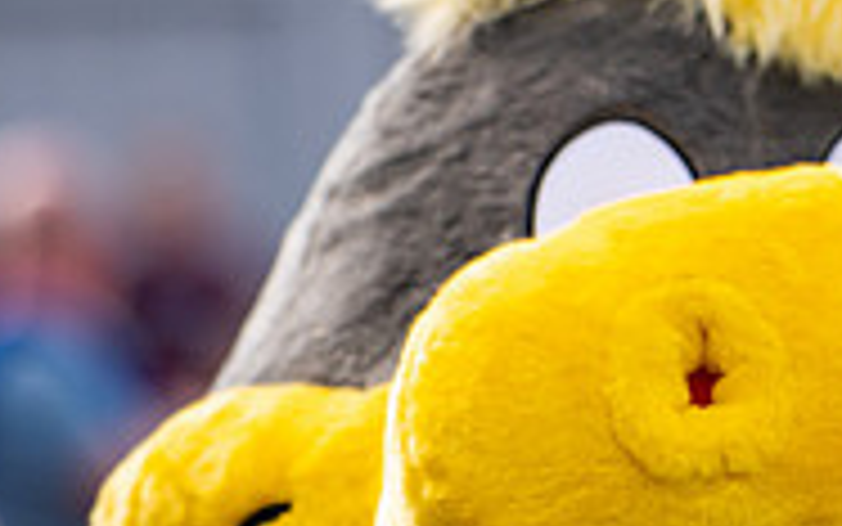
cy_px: 577
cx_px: 861
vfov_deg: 2.4
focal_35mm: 552
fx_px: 12671
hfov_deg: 3.8
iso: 200
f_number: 2
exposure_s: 1/5000
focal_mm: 135
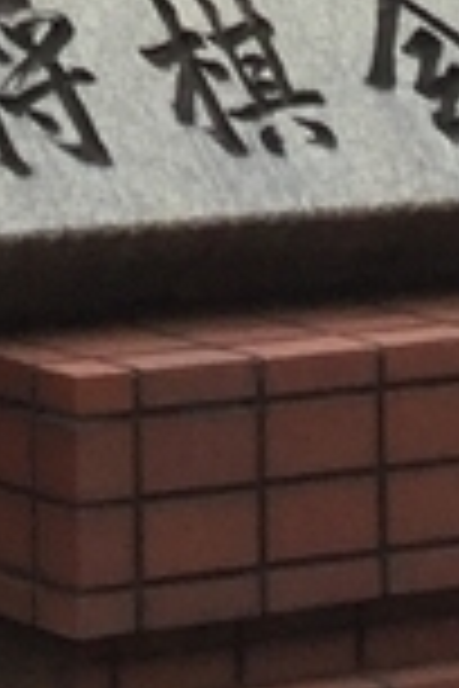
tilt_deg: +10.5
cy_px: -1439
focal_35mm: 253
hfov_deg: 5.4
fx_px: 4838
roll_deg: -0.6
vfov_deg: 7.2
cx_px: -234
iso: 25
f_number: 2.4
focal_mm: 3.3
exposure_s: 1/60
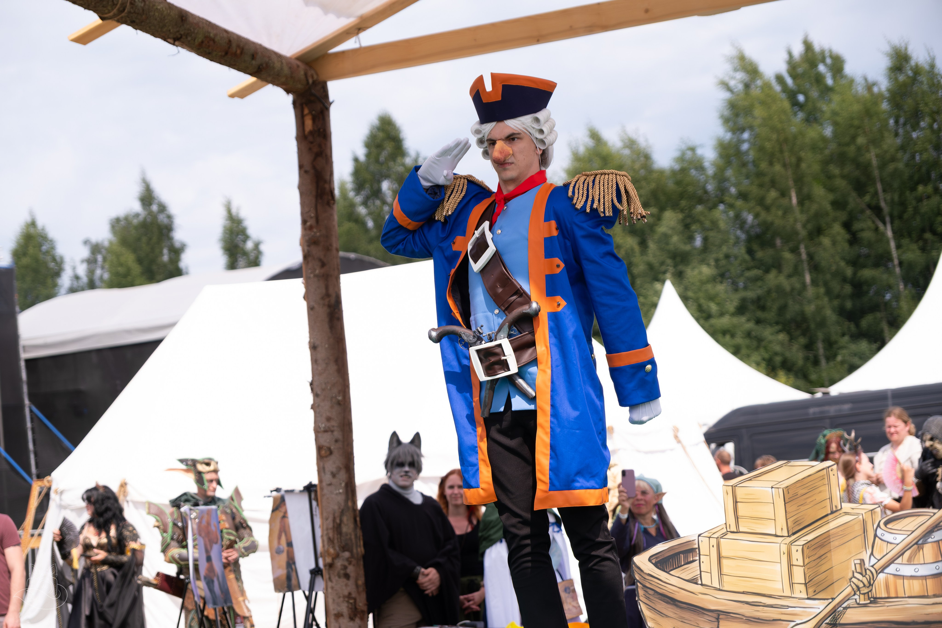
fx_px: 2172
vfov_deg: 16.5
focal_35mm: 83
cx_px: 471
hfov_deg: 24.5
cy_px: 314
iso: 160
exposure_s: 1/1600
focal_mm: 55
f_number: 2.8
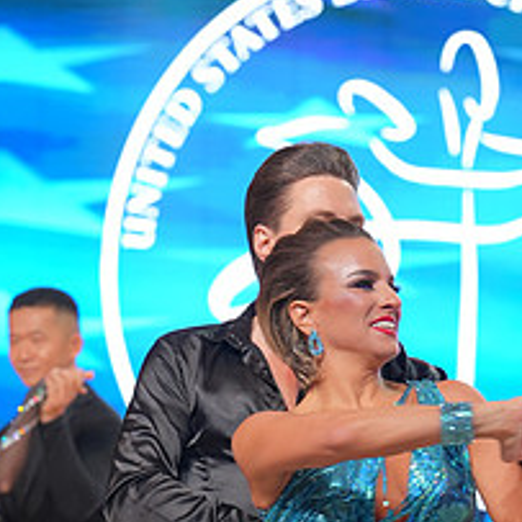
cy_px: 733
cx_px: 320
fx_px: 3941
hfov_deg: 7.6
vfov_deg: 7.5
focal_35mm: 231
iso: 1000
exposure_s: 1/400
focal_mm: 95
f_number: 4
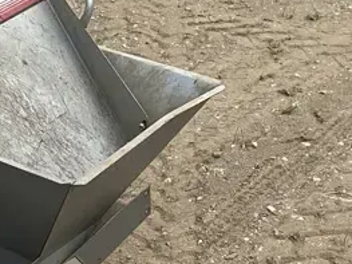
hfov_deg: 17.9
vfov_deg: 13.6
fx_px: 1077
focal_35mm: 106
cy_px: 316
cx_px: -37
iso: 25
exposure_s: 1/1912
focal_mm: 3
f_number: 1.8
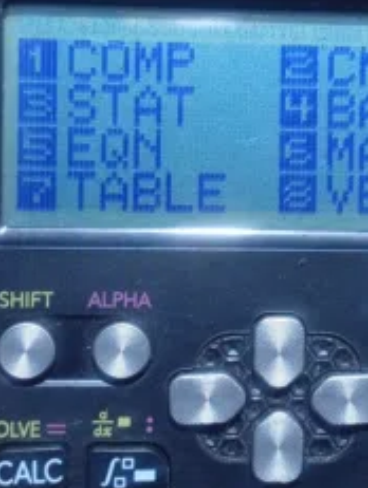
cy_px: 192
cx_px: 256
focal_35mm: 86
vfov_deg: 22.7
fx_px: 1216
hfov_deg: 17.2
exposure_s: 1/20
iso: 1430
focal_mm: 3.98
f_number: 1.8
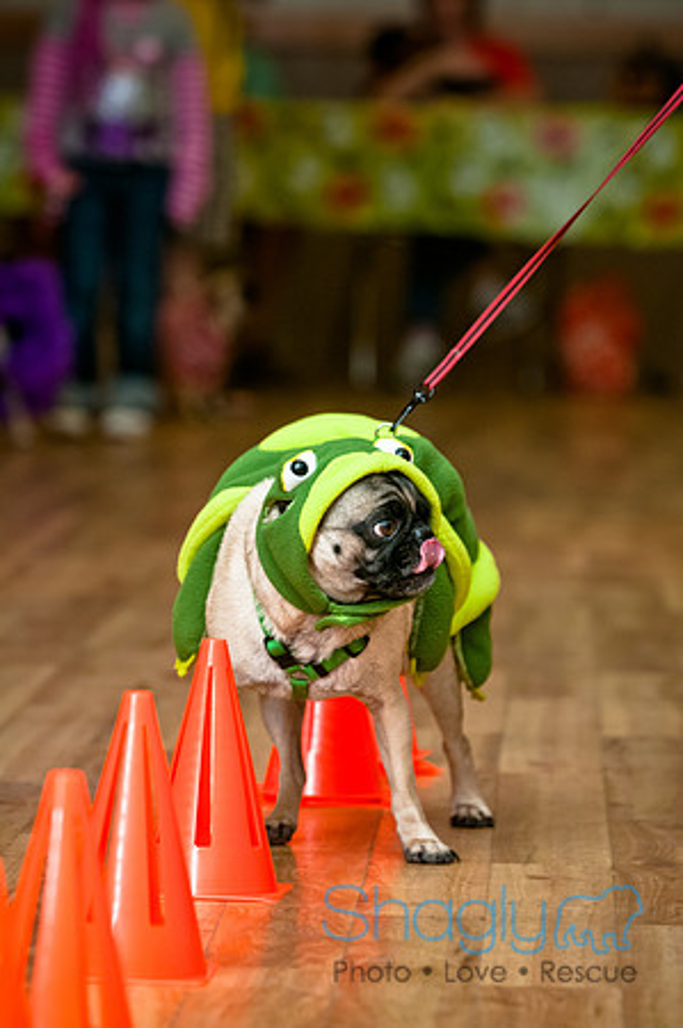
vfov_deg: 9.5
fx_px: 6204
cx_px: 342
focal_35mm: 218
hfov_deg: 6.3
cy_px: 514
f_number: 4
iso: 200
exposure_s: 1/200
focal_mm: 145
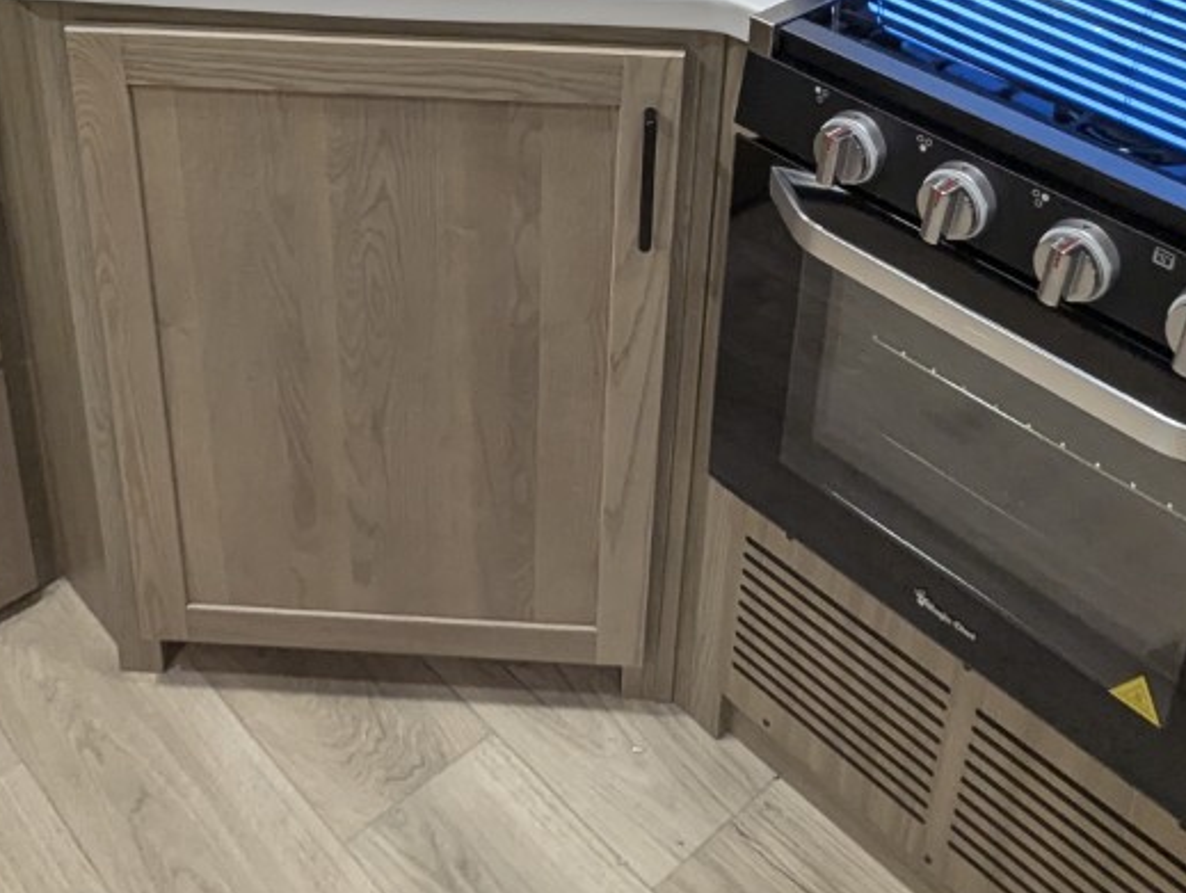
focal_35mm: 43
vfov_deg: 31.0
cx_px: 536
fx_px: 1476
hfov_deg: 43.7
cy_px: -18
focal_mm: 2.35
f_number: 2.2
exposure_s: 1/67.8
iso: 227
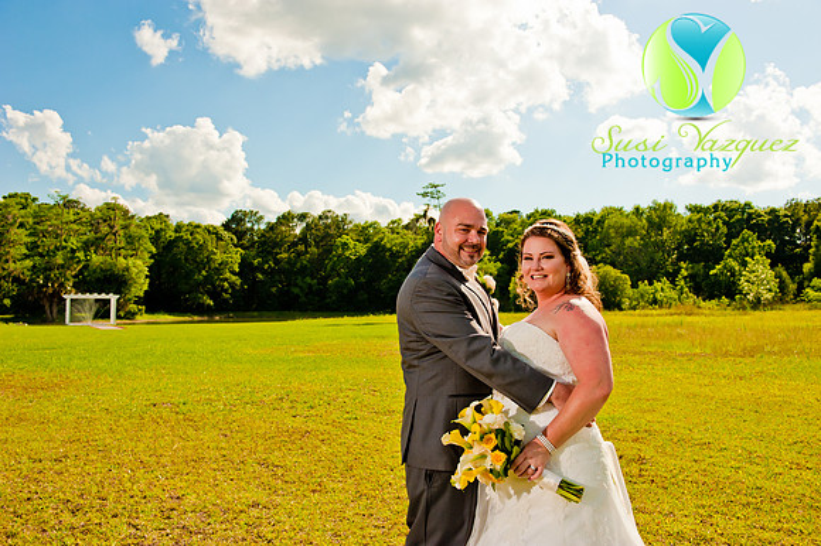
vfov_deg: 41.1
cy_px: 273
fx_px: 729
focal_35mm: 32
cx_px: 410
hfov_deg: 58.7
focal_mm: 32
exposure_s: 1/4000
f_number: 7.1
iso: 800
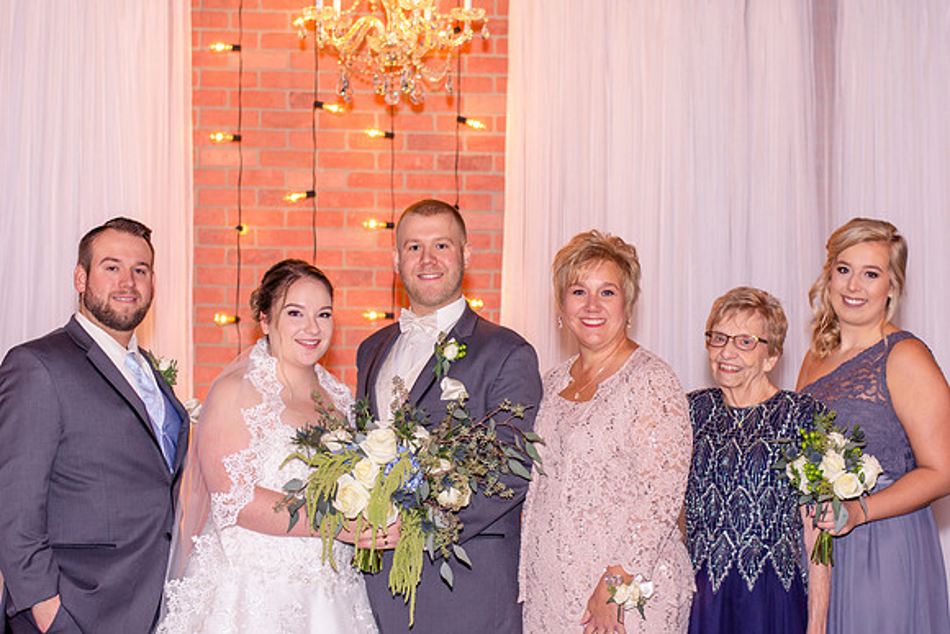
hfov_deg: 24.3
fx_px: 2203
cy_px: 285
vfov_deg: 16.4
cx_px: 508
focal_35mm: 83
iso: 200
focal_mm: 50
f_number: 2.5
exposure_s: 1/200
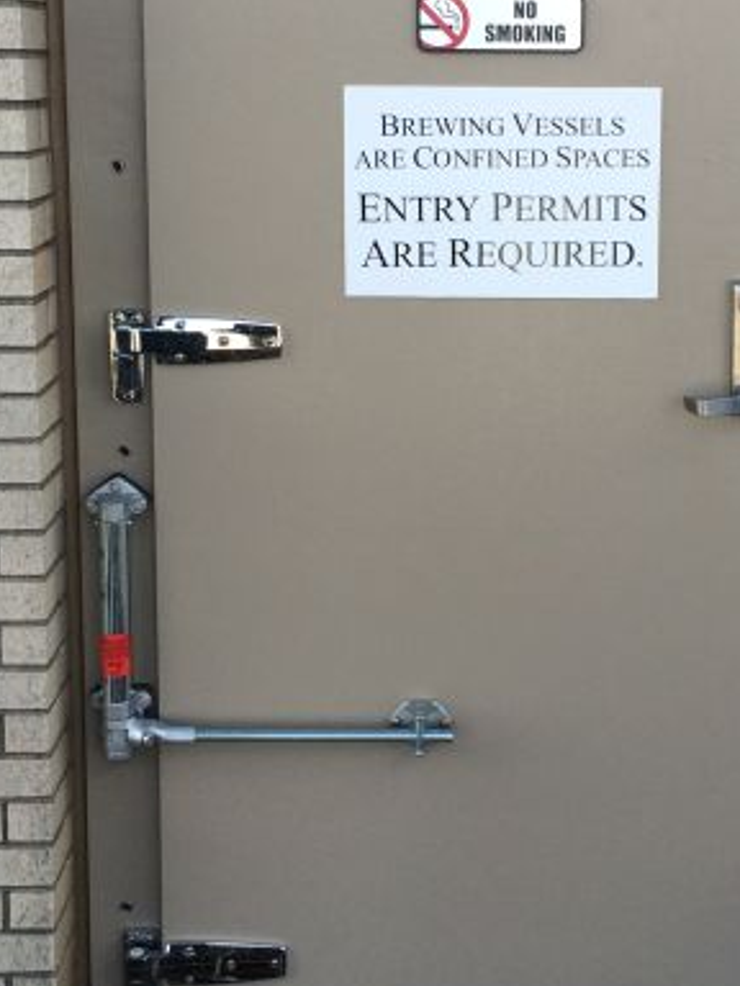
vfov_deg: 32.9
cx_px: 478
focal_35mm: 58
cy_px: 326
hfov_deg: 25.1
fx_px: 1653
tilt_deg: -8.0
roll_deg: +1.5
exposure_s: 1/373
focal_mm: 4.15
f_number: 2.2
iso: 32
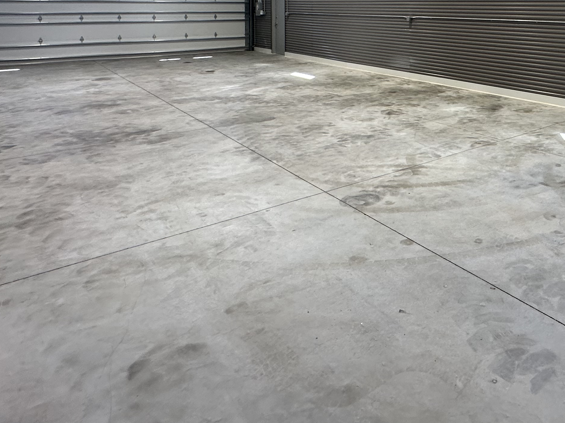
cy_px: 22
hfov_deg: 55.5
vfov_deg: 41.9
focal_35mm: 30
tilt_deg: -2.1
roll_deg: -0.8
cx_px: 457
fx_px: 490
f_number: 2.2
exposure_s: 1/99
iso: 100
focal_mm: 2.22
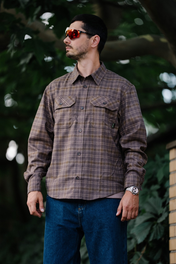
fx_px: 1428
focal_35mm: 195
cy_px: 130
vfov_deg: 10.5
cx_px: 86
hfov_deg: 7.1
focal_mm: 191
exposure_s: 1/320
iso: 160
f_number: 2.8
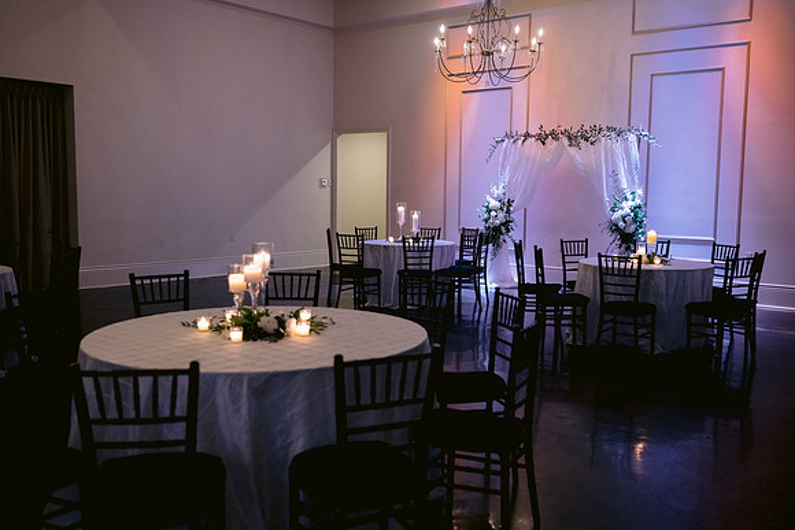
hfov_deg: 54.4
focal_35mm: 35
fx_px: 773
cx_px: 398
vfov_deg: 37.9
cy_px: 265
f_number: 2.2
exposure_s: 1/100
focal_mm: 35
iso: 1600
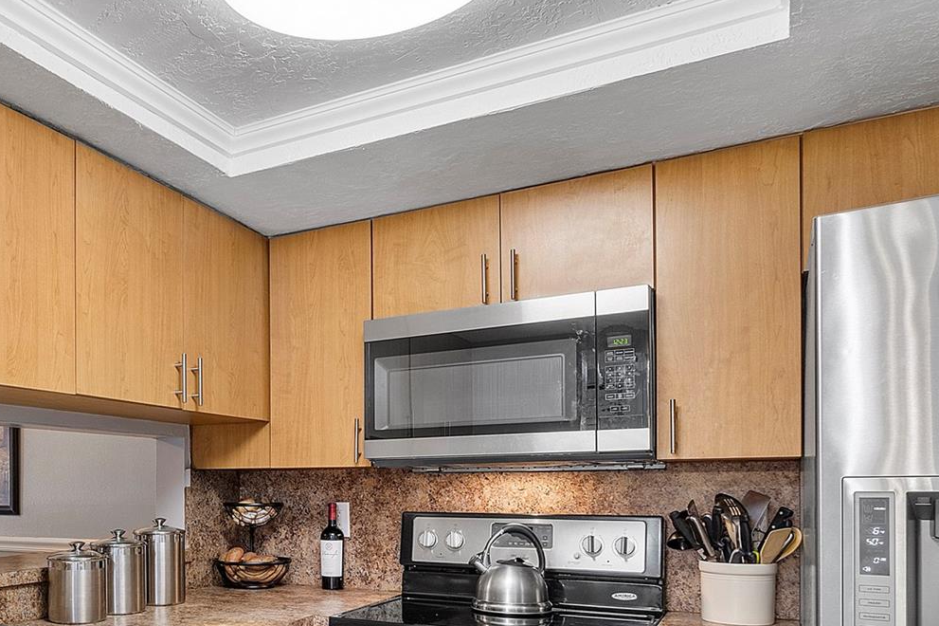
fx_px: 808
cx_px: 204
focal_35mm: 31
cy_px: 484
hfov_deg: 56.4
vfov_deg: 40.8
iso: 160
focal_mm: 10
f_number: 11
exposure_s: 1/2
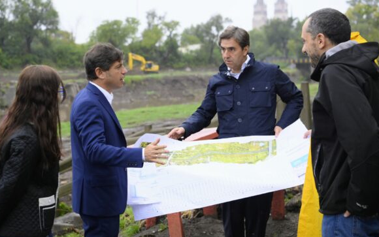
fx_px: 568
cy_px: 99
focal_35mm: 55
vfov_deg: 23.6
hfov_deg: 36.9
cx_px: 190
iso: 320
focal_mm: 45
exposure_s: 1/640
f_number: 3.2
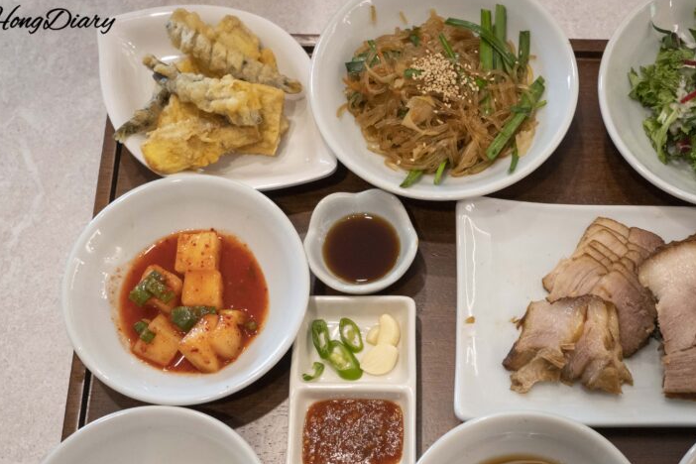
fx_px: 1044
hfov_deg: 36.5
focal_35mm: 54
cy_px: 328
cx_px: 463
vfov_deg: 24.9
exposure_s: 1/160
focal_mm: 37
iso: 3200
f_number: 5
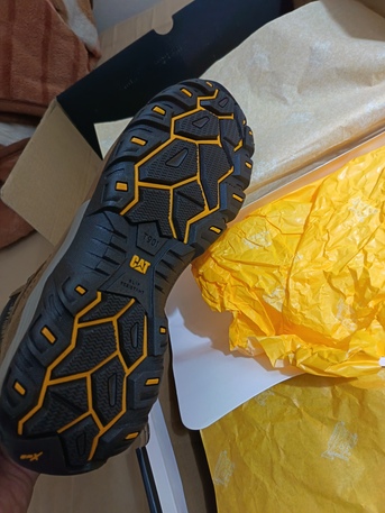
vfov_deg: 71.6
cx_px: 192
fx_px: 356
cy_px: 256
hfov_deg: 56.8
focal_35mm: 24
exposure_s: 1/25
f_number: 1.75
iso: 4452
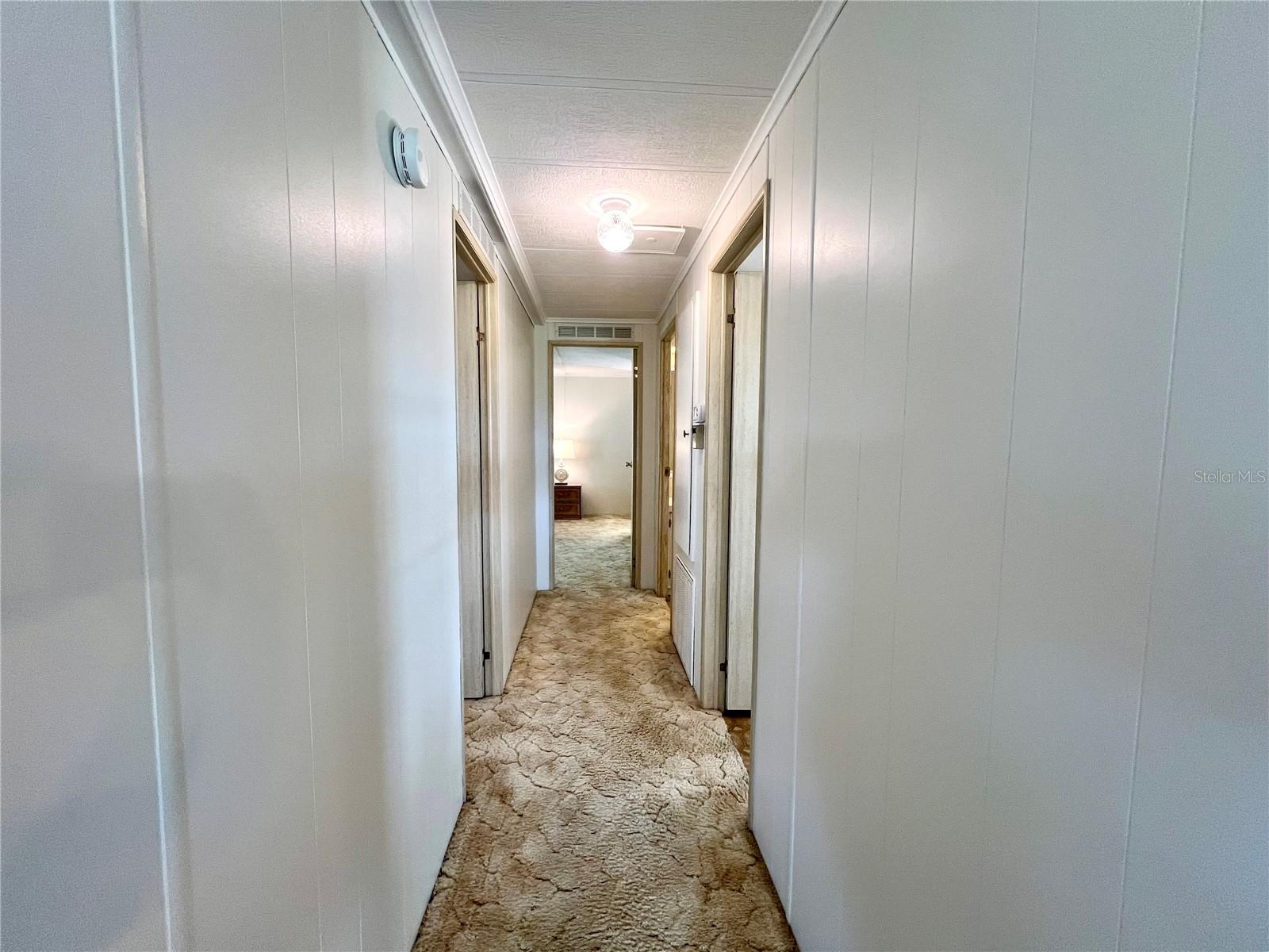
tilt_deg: -5.2
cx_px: 634
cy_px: 476
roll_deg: -0.2
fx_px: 477
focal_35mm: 13
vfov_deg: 89.9
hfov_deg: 106.2
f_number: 1.8
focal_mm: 1.57
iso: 160
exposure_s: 1/60
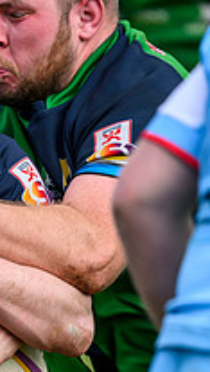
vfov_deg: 1.6
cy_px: 313
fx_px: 13049
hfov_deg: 0.9
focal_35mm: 1323
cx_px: -205
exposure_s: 1/4000
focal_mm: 400
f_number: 3.2
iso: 500
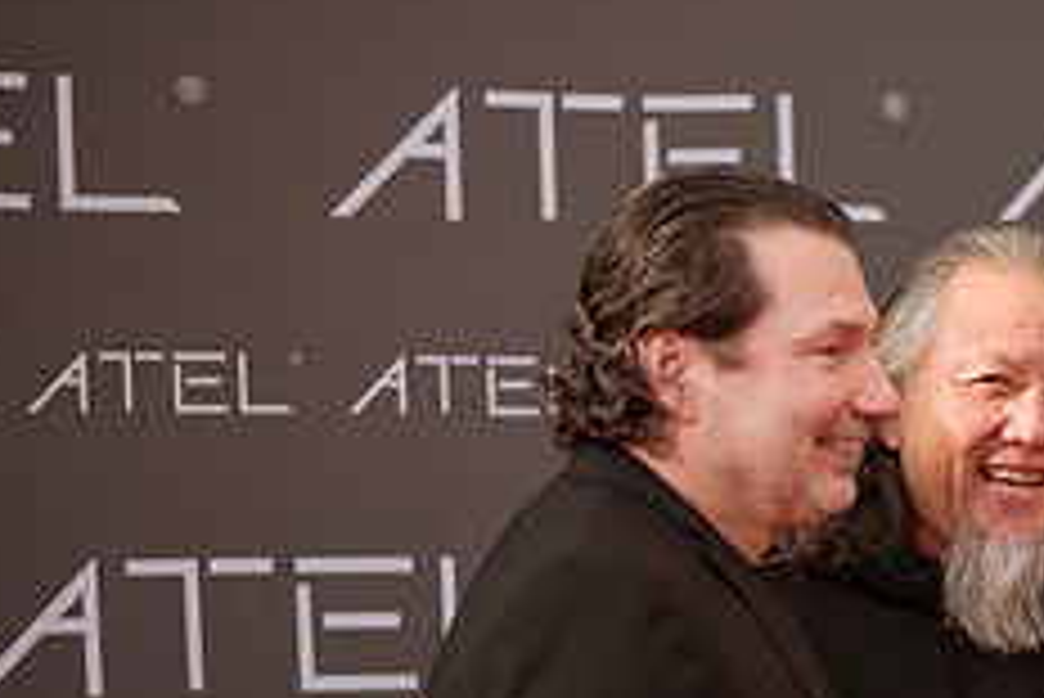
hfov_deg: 13.8
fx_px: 4207
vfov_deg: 9.4
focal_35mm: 145
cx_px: 1161
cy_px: 768
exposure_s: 1/2000
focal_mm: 58
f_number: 1.4
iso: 125
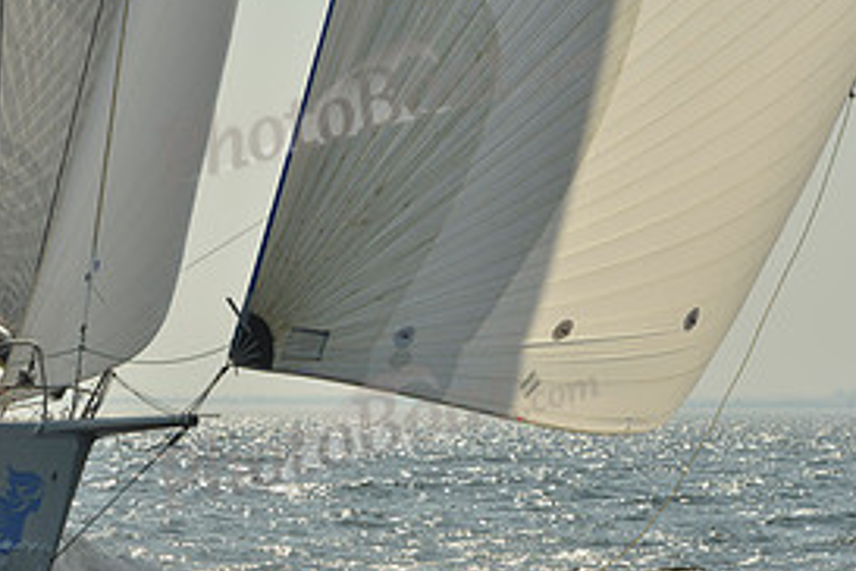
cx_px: -3
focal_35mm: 287
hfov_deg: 7.1
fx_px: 6824
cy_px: 312
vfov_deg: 4.8
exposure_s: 1/1600
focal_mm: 135
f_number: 9
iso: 200
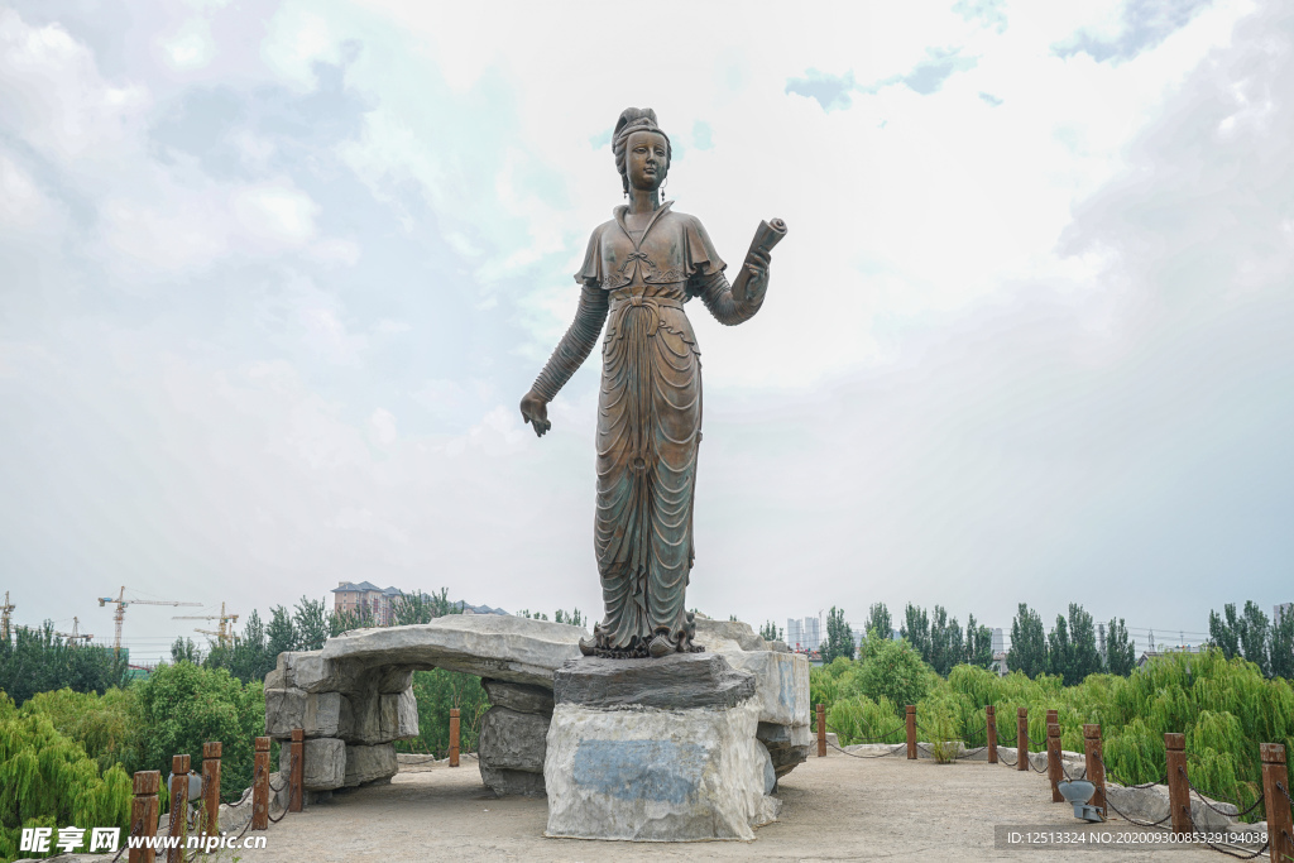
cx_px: 647
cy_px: 432
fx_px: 1258
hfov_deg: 54.4
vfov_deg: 37.9
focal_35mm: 35
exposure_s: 1/640
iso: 125
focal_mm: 35
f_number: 3.5
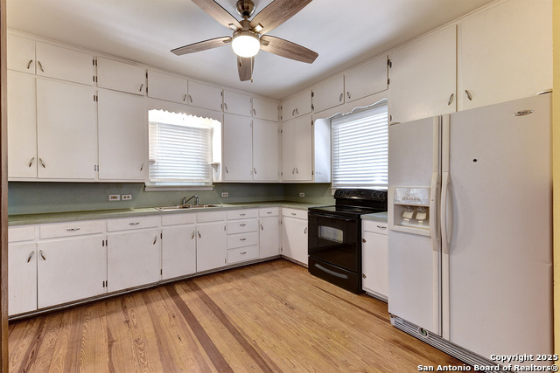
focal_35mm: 14
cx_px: 280
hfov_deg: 104.2
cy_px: 186
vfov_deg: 81.2
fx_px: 218
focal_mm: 14
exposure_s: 1/10
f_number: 8
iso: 400
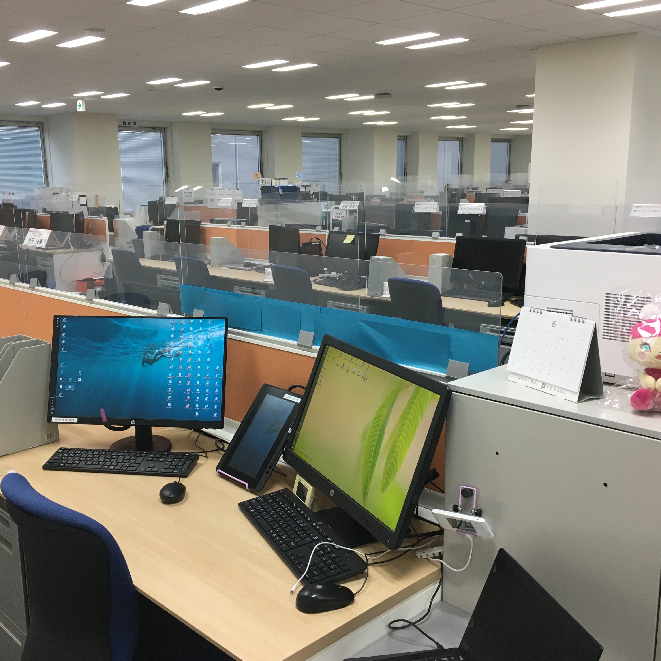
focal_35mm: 35
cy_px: 334
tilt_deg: -12.6
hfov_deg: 47.2
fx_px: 756
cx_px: 306
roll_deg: +0.6
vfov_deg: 47.2
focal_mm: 4.15
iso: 32
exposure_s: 1/30
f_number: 2.2
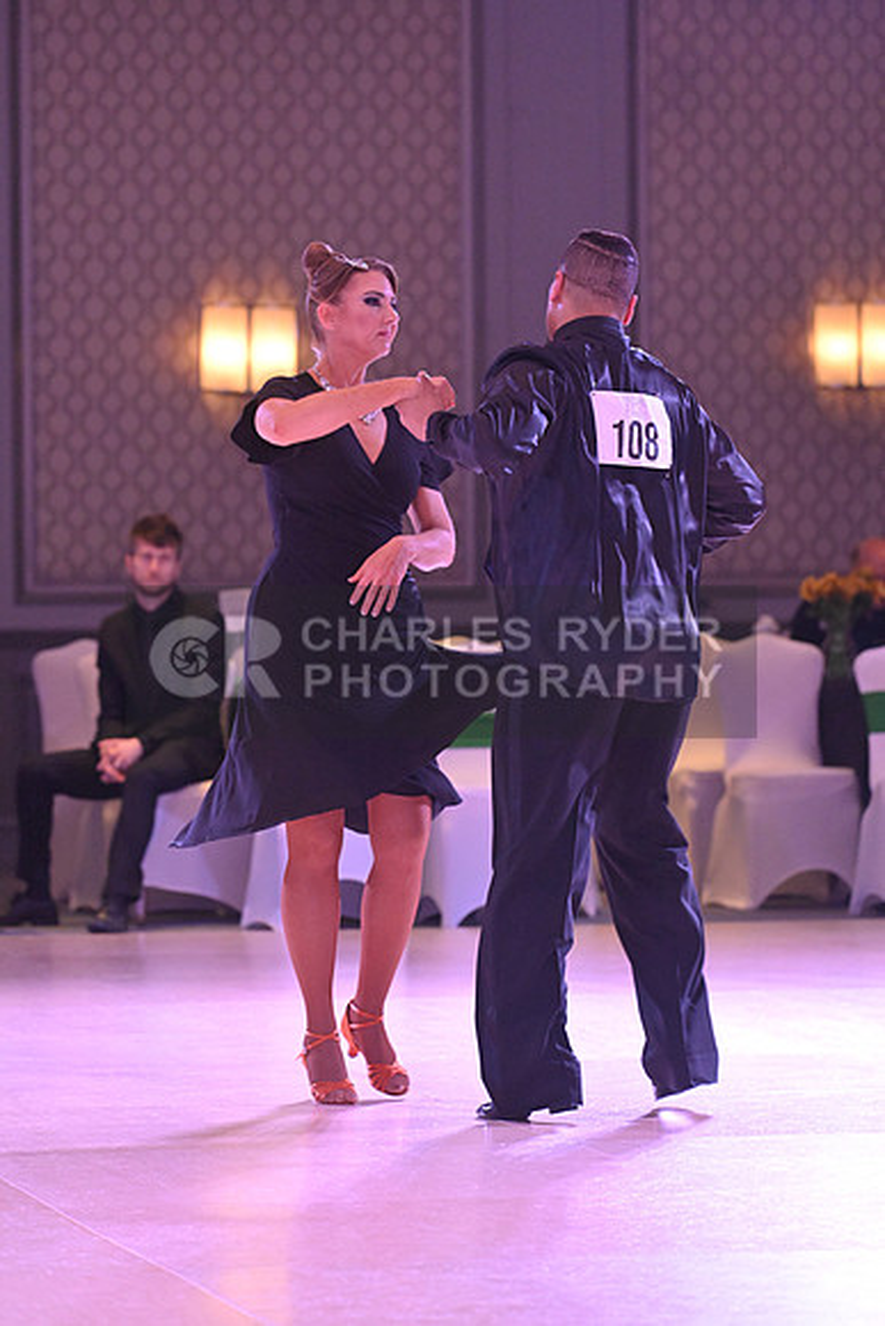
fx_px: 7370
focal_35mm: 200
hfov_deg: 6.9
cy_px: 663
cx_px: 442
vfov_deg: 10.3
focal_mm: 200
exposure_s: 1/400
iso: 5000
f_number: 5.6
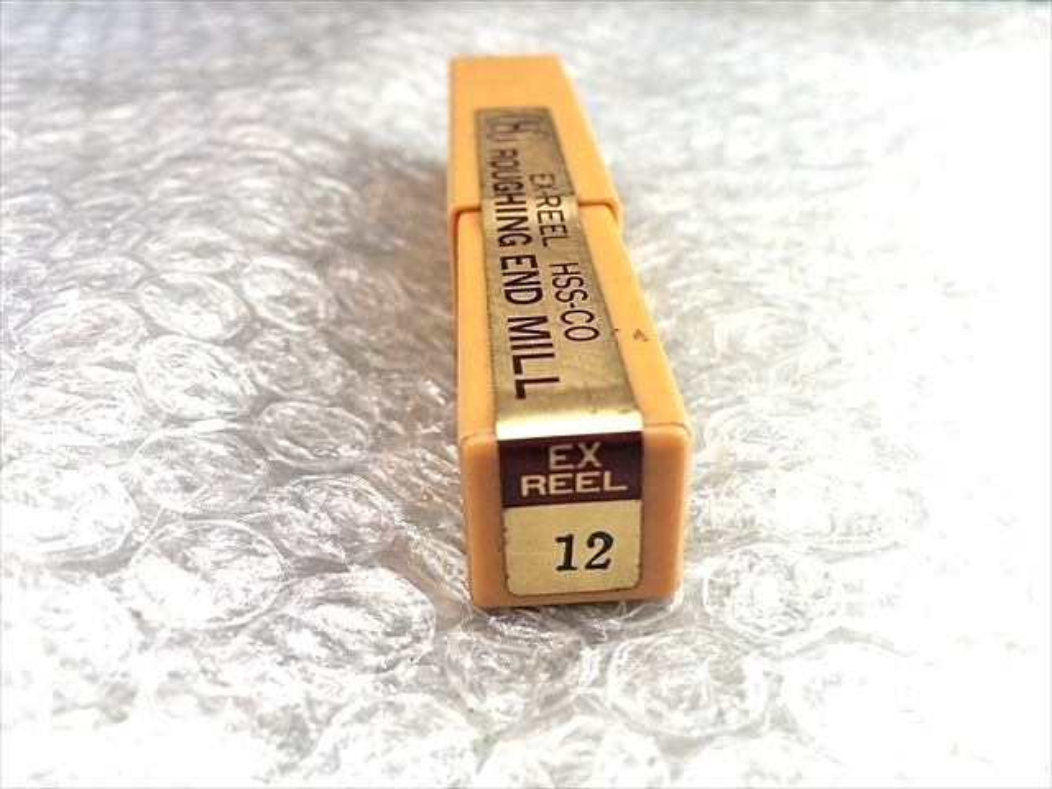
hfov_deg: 61.7
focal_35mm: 29
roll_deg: -1.0
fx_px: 881
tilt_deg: -33.1
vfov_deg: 48.2
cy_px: 394
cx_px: 526
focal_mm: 4.15
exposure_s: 1/30
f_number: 2.2
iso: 64
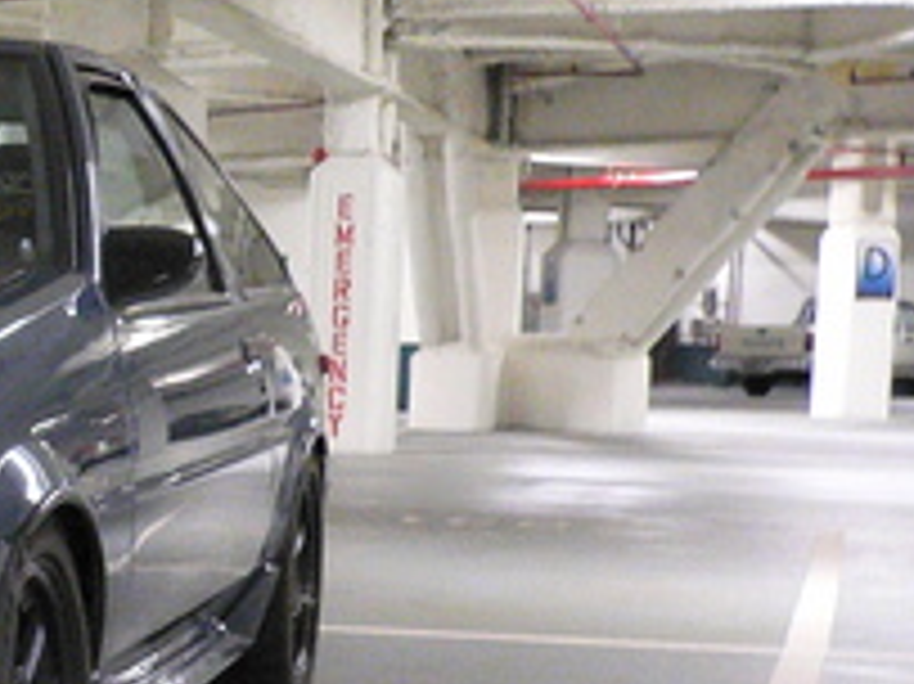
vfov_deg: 14.6
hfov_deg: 18.1
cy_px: 722
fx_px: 2612
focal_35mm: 99
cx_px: -367
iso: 400
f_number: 2.8
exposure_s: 1/8
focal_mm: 5.8
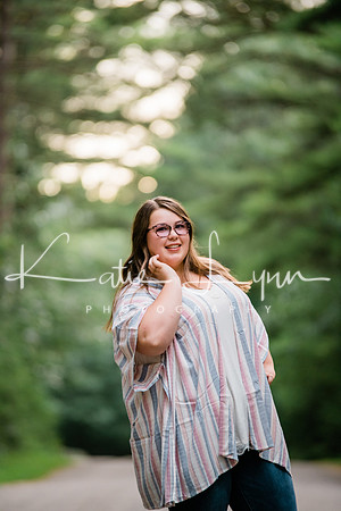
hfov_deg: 6.9
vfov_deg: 10.3
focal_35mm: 200
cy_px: 256
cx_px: 170
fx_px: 2841
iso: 800
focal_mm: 200
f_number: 2.8
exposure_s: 1/320
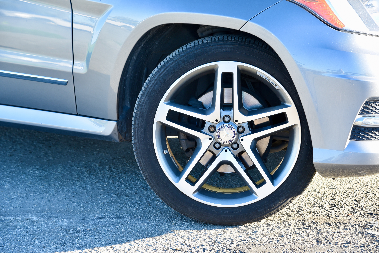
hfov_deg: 23.6
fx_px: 906
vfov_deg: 15.9
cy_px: 126
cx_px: 190
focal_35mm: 86
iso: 400
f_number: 5.6
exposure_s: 1/125
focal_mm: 86
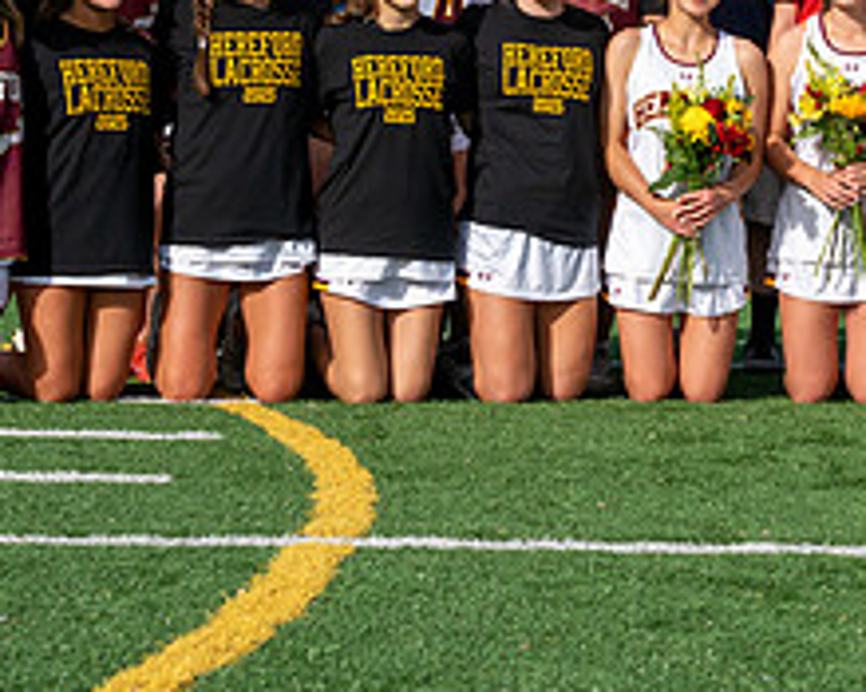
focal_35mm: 130
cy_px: 260
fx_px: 3330
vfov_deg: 11.9
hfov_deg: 14.6
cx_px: 844
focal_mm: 46
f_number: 5.6
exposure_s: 1/2500
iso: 500
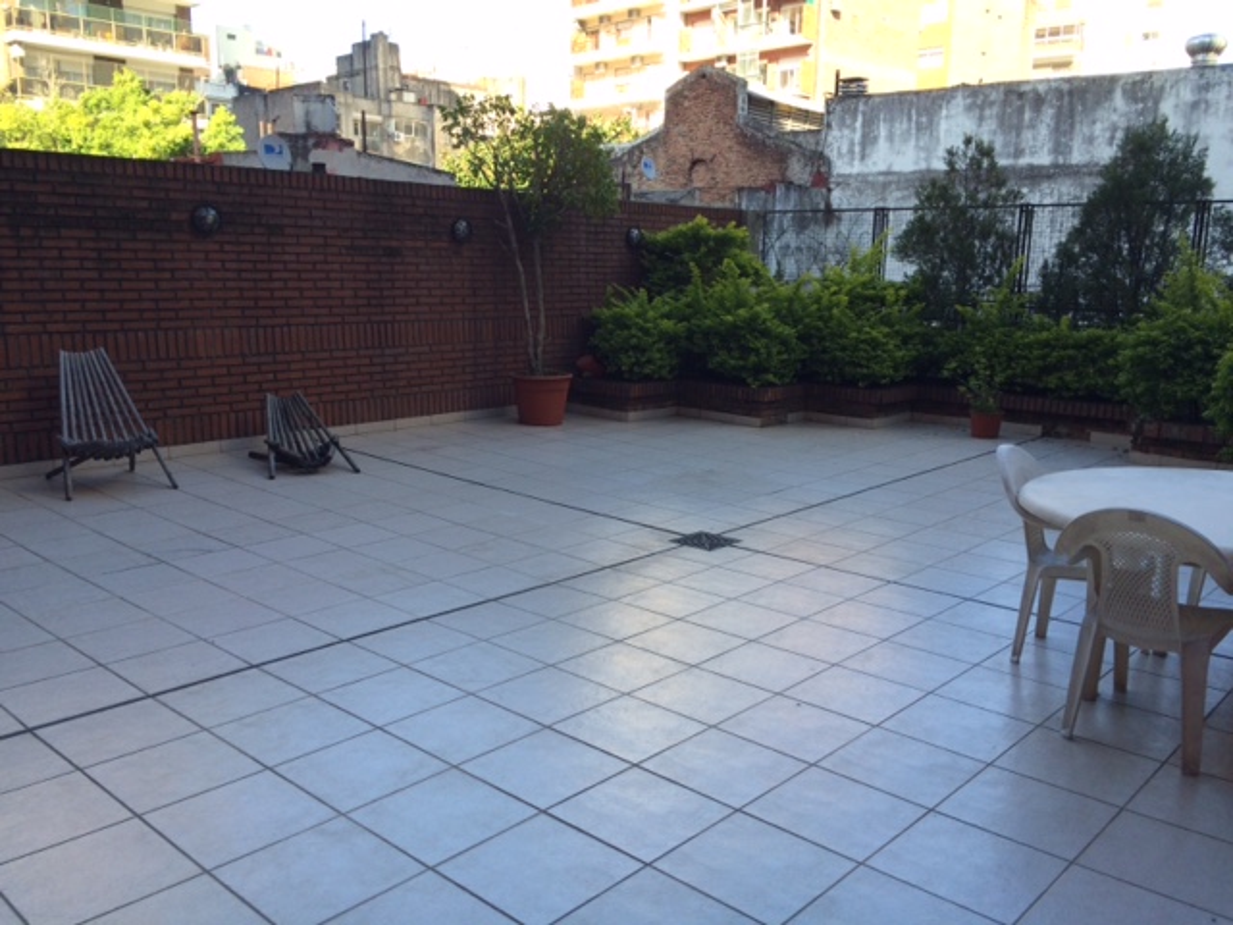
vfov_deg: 48.2
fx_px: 1033
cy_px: 462
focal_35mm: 29
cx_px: 616
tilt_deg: -12.6
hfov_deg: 61.7
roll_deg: -0.1
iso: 32
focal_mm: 4.15
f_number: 2.2
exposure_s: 1/263
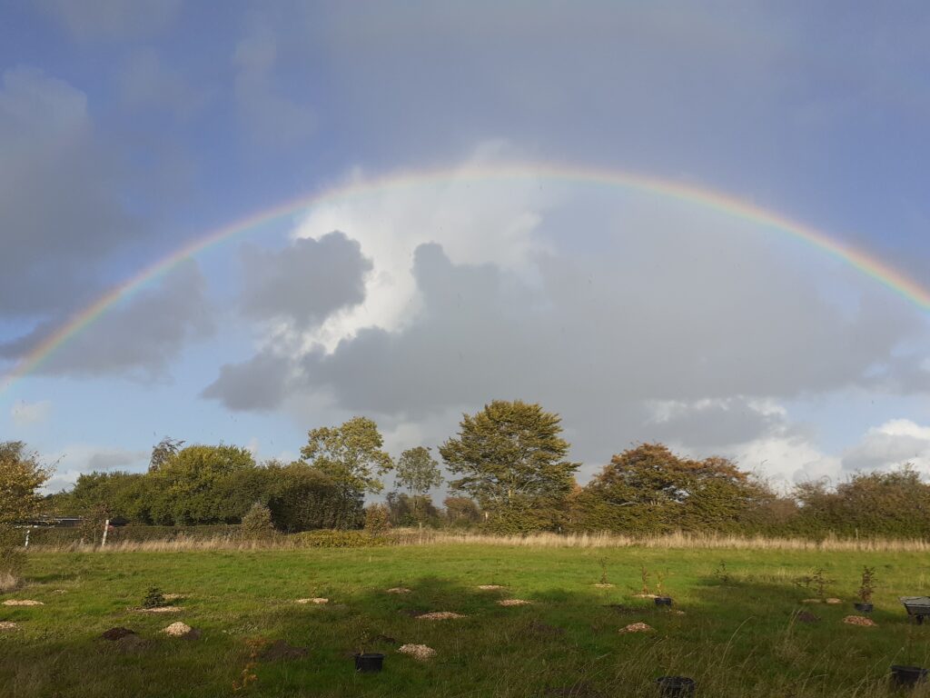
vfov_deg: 51.4
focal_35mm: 27
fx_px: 725
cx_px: 465
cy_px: 349
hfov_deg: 65.3
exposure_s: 1/1695
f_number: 1.9
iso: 40
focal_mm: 3.6
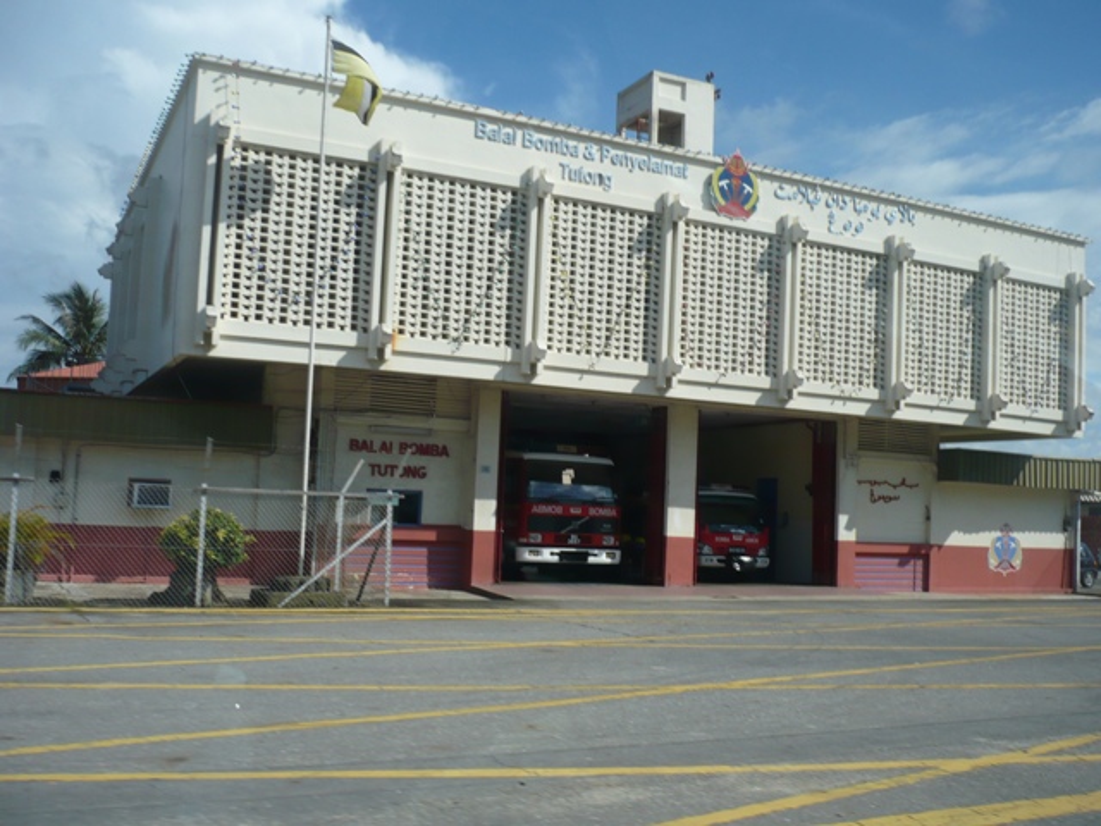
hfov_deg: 52.6
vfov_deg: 40.7
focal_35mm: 35
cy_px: 413
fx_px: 1113
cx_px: 550
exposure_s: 1/320
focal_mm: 5.8
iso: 100
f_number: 8
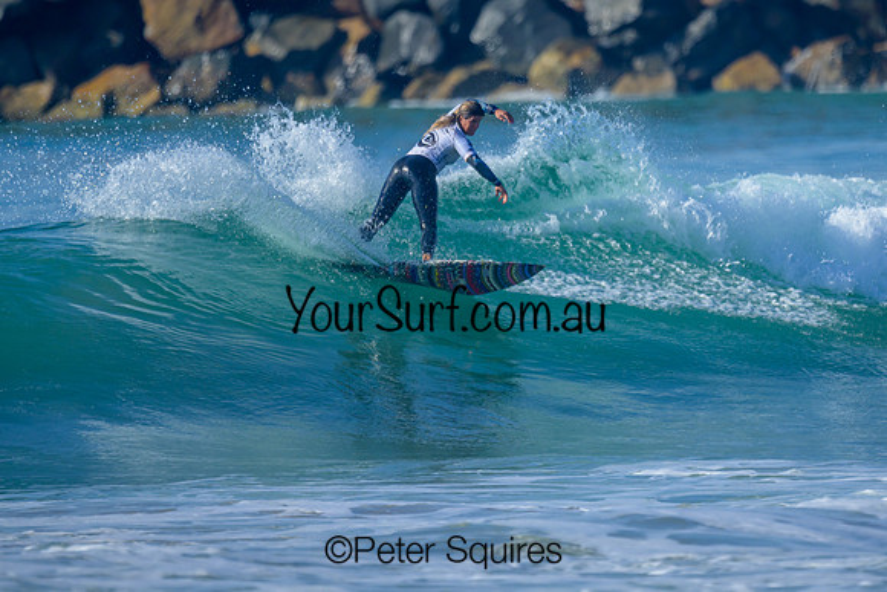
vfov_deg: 1.3
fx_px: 27062
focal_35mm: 1098
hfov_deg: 1.9
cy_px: 259
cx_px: 491
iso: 360
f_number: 6.3
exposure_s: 1/2000
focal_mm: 800
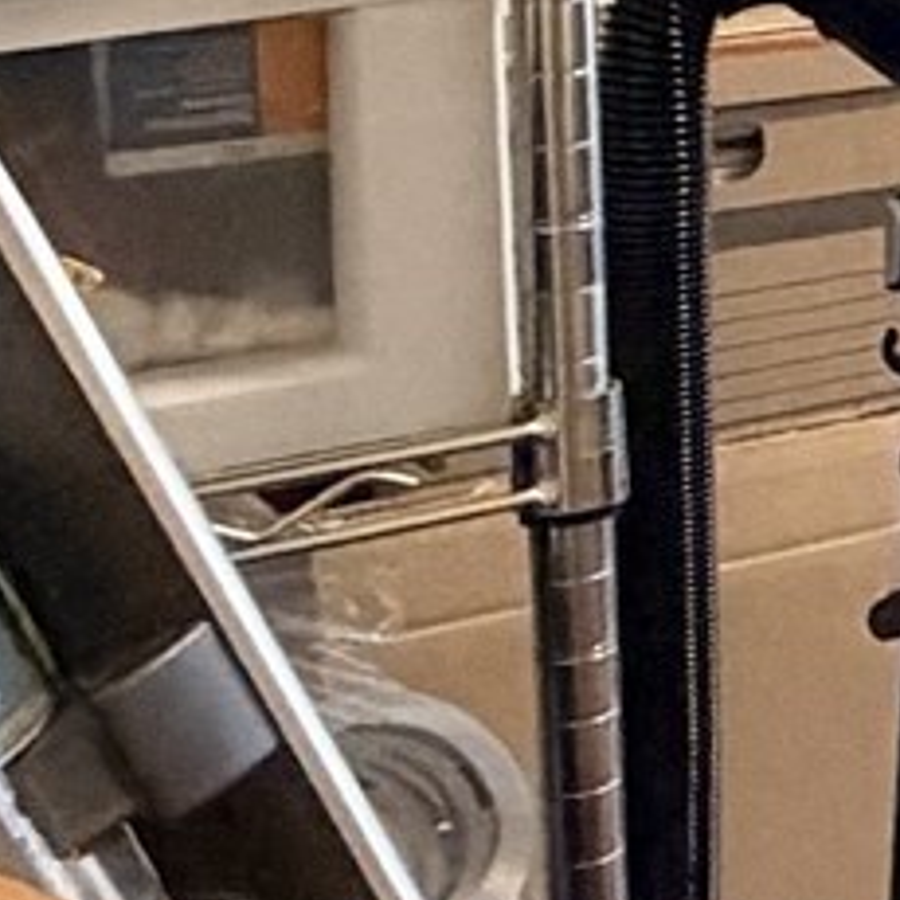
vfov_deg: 15.1
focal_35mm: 110
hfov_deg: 11.1
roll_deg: -1.1
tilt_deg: -3.2
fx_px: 3236
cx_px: 2598
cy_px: -293
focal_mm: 2.22
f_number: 2.2
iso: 400
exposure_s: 1/60
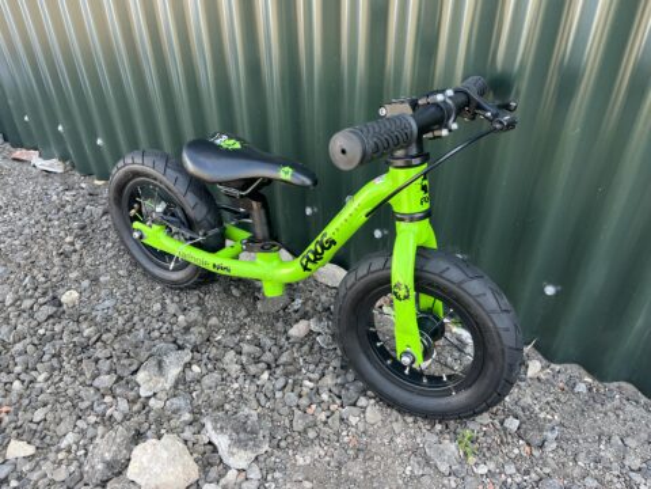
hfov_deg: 67.3
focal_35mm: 26
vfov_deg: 53.1
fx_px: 489
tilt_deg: -38.3
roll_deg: +0.2
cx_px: 326
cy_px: 244
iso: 40
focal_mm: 5.1
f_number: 1.6
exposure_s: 1/124
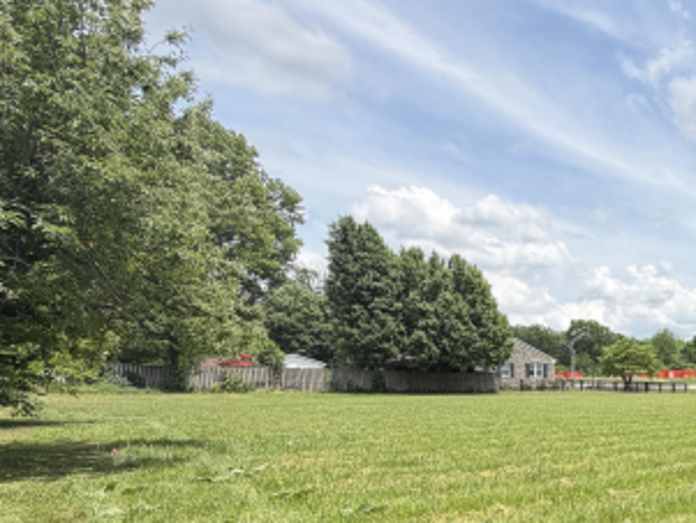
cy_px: 465
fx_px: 624
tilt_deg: -6.3
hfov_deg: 47.5
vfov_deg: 42.0
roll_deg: +0.5
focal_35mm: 31
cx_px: 709
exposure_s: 1/770
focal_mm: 2.22
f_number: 2.2
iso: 25
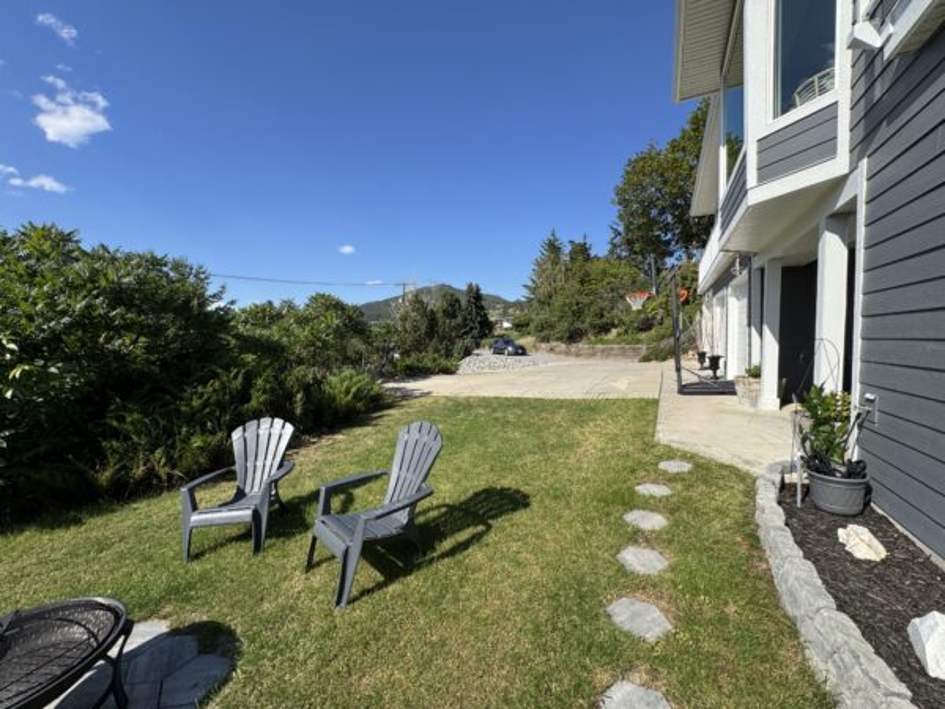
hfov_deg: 102.1
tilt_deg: -2.7
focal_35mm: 14
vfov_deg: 85.7
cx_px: 472
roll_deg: +0.2
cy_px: 354
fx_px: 382
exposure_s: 1/1672
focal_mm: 2.22
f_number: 2.2
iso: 40
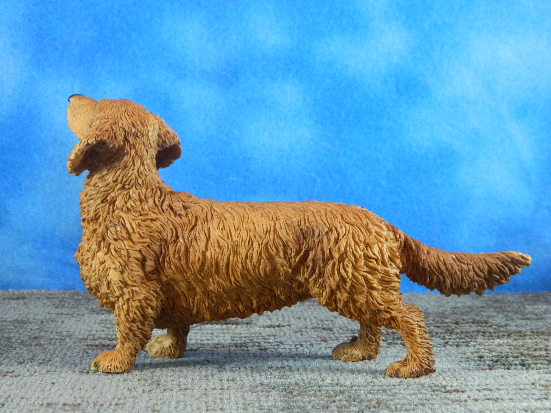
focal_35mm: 70
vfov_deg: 21.0
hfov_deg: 27.8
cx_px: 276
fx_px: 1114
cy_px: 206
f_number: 4
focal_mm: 12.6
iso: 400
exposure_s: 1/20
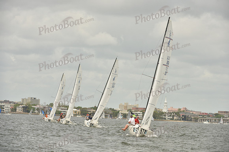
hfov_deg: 10.3
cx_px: 114
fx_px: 1272
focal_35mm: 200
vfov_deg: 6.9
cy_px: 76
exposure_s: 1/1250
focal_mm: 200
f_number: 7.1
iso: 320
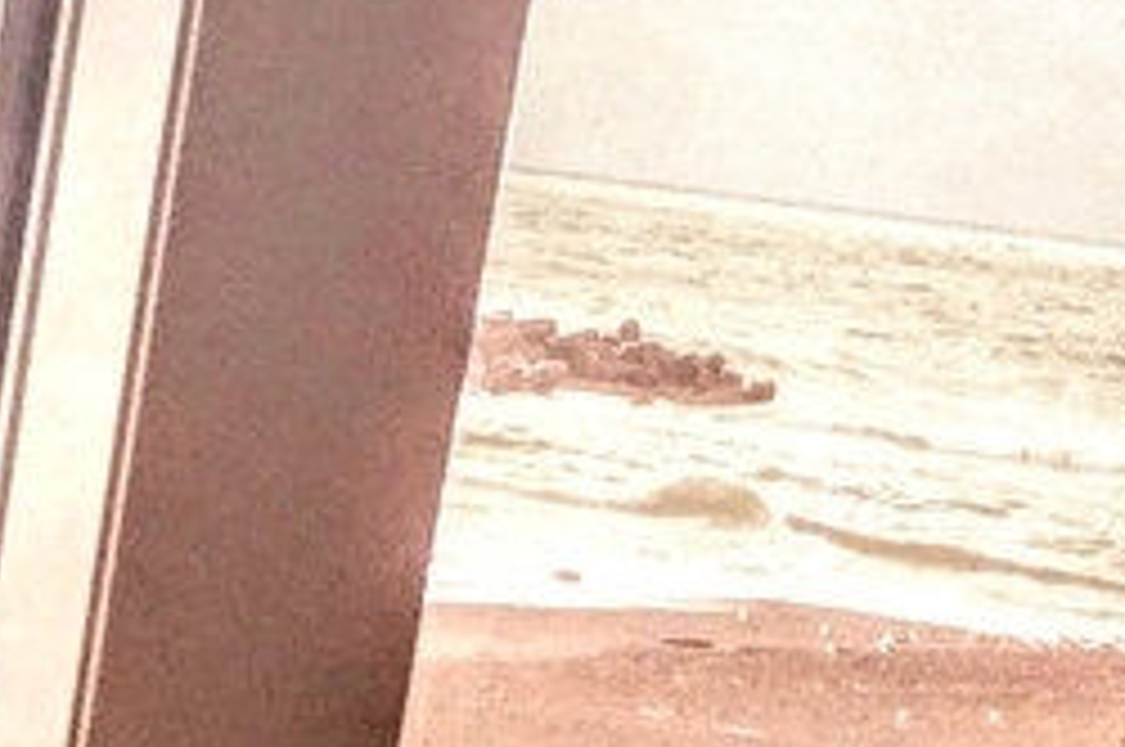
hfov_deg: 13.7
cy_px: 1346
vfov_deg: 9.0
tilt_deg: -13.7
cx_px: -284
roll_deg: -8.2
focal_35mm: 145
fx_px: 4525
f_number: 2.2
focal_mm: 4.15
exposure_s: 1/628
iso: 32
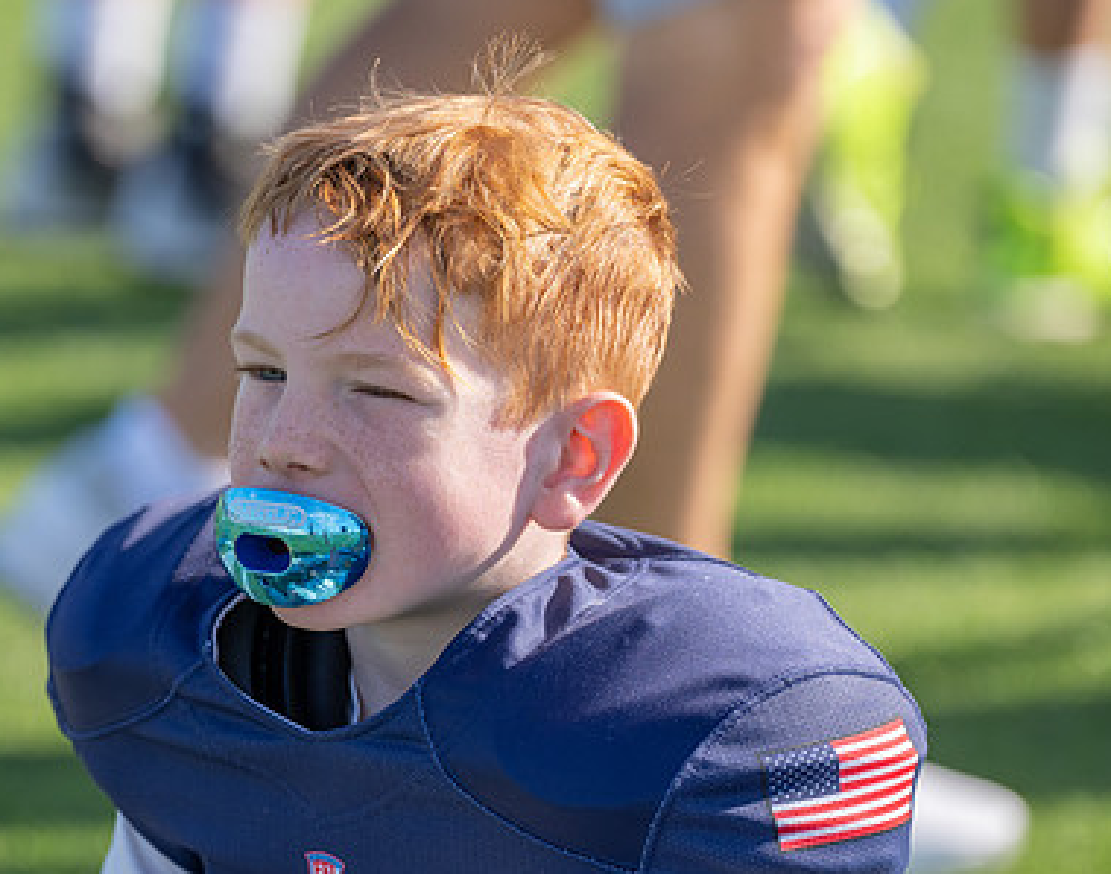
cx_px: 375
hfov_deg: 6.2
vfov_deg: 4.9
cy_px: 580
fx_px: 10259
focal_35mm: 314
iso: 100
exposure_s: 1/1250
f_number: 2.8
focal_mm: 168
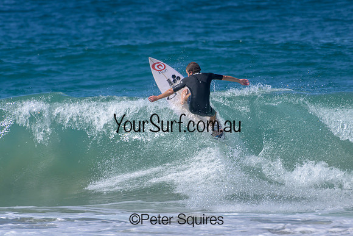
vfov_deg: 1.4
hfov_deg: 2.1
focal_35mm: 1000
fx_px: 9807
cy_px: 118
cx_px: 176
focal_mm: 1000
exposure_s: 1/2000
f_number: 11
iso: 800
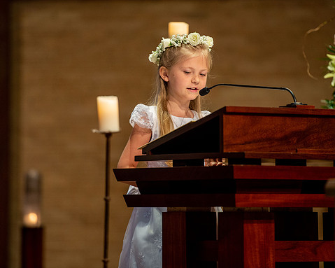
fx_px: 2250
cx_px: 169
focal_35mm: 227
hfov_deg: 8.5
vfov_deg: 6.8
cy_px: 134
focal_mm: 200
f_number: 3.2
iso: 1600
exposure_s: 1/125
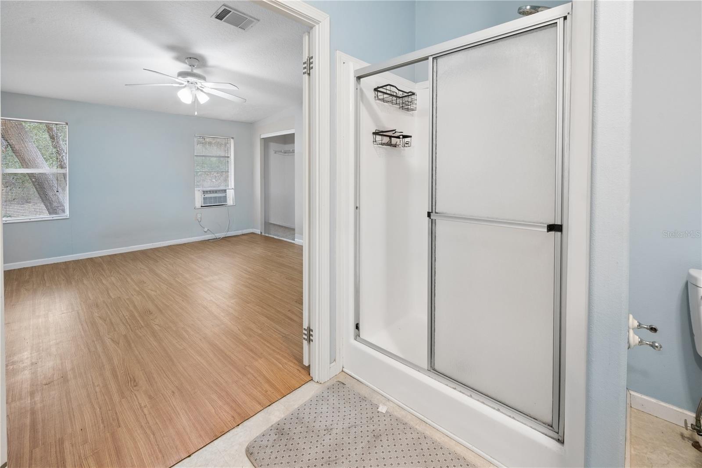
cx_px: 351
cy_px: 234
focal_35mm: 14
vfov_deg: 81.2
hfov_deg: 104.2
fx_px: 273
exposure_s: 1/20
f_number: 8
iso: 400
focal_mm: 14
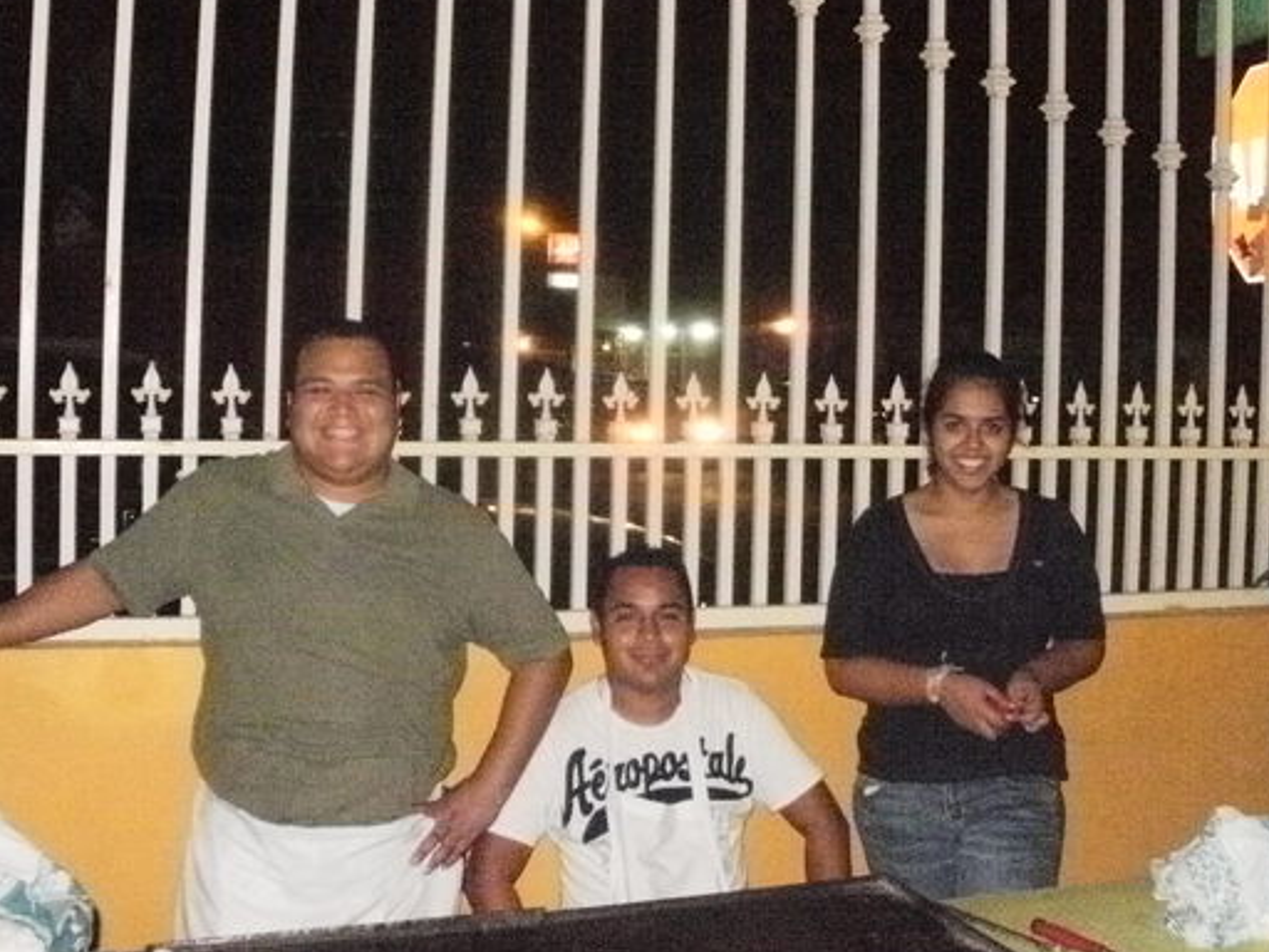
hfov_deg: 42.1
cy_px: 464
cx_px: 590
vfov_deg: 32.2
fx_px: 1650
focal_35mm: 45
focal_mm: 6.3
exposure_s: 1/30
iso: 1600
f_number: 3.5
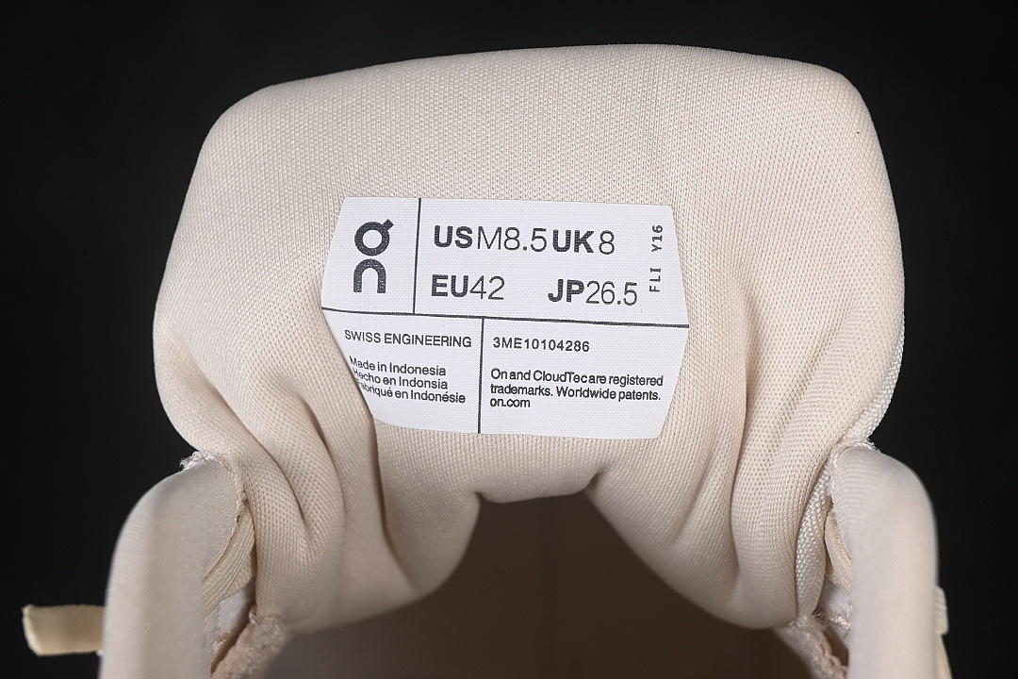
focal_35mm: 75
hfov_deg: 27.0
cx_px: 509
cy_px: 340
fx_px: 2121
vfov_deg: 18.2
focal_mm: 50
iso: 160
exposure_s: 1/80
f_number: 8
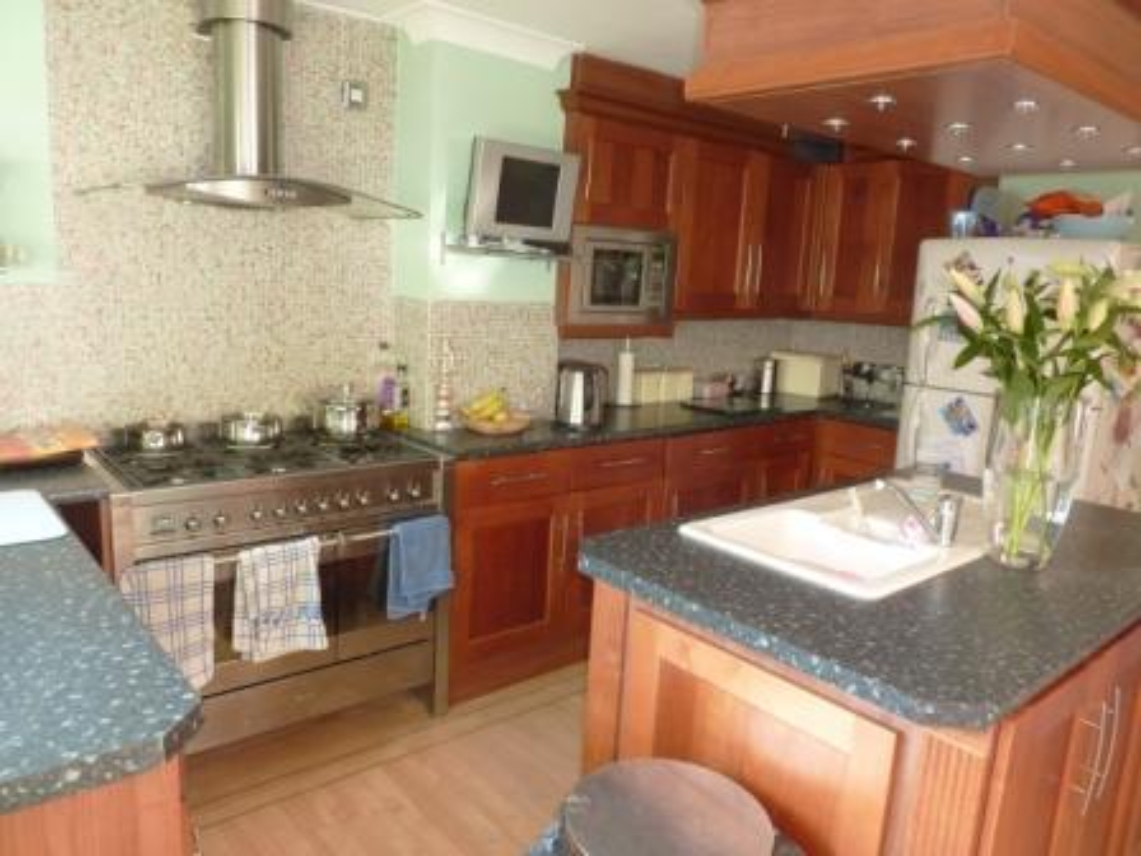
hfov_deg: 69.4
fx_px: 824
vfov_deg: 54.9
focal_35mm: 25
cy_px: 428
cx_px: 570
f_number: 3.3
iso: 100
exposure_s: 1/8
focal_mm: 4.1
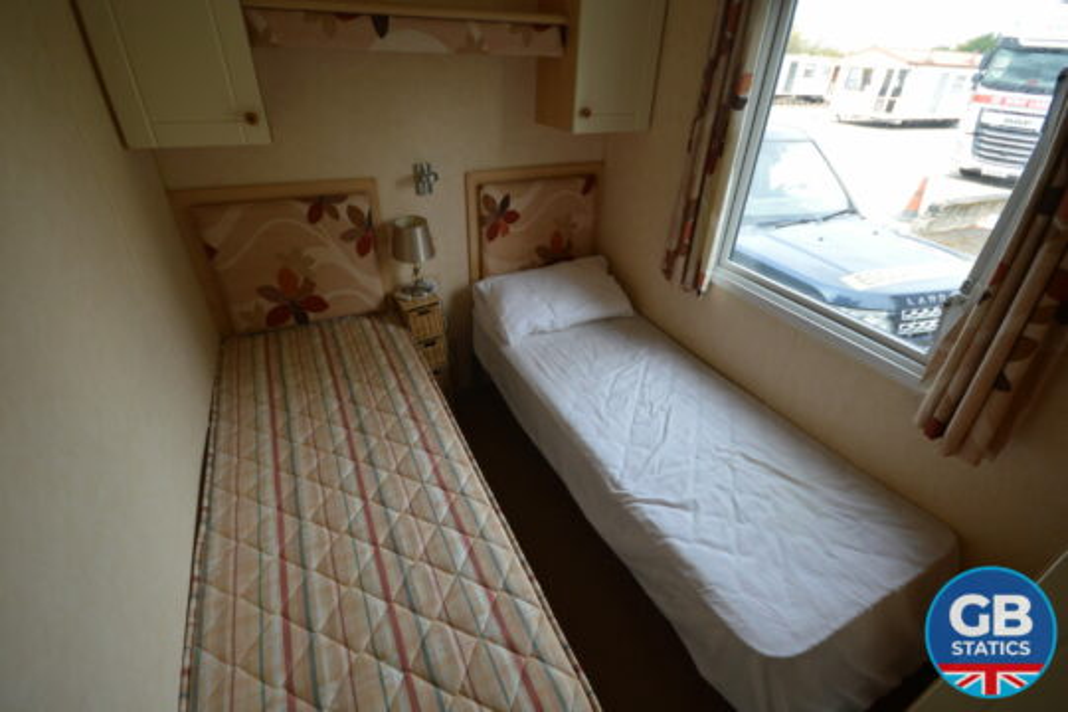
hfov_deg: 100.4
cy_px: 356
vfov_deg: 77.3
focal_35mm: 15
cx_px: 534
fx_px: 445
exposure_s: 1/125
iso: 250
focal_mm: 10
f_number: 5.6
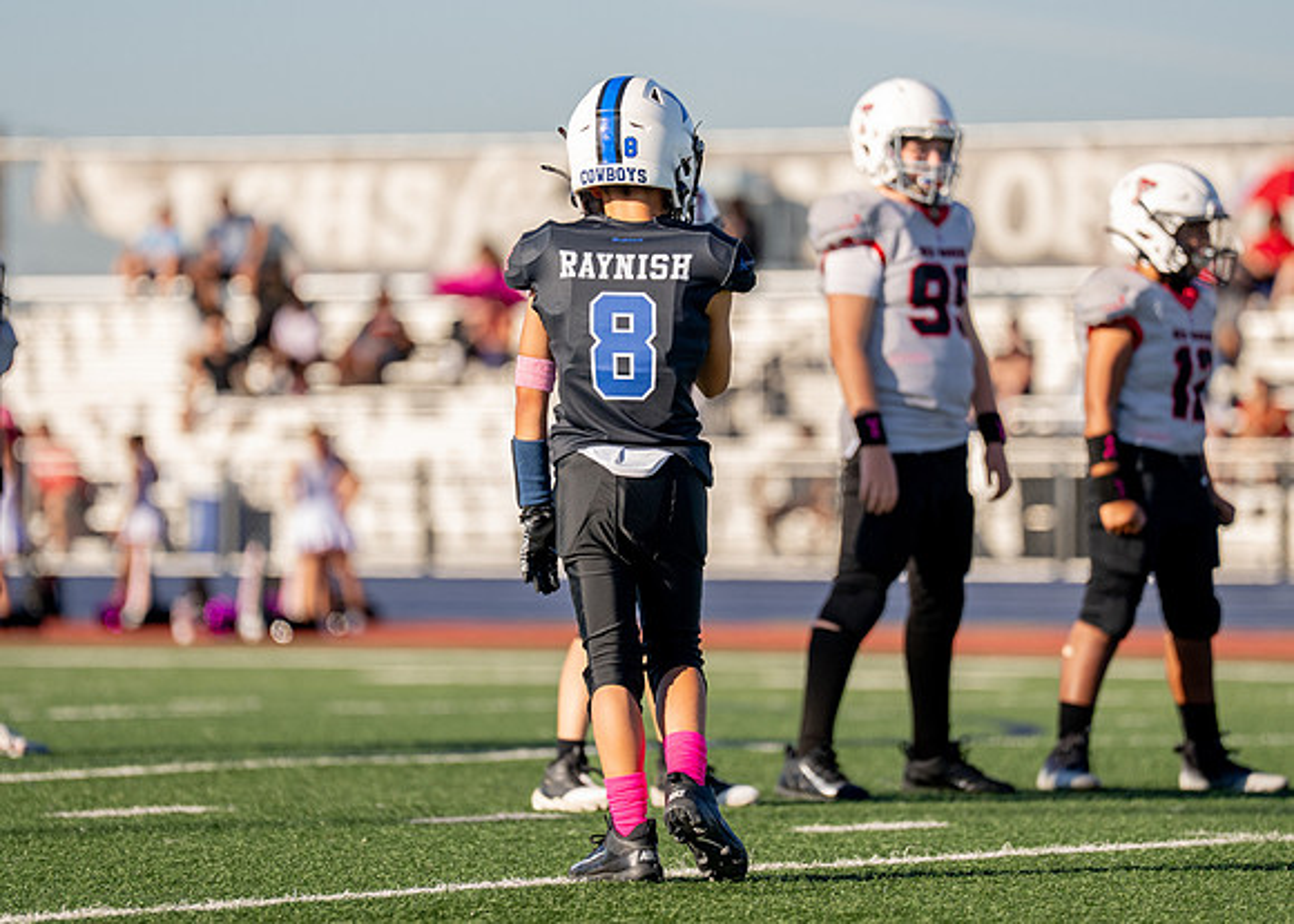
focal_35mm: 286
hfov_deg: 7.1
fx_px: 10491
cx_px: 621
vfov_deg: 5.0
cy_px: 415
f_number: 2.8
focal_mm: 200
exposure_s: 1/5000
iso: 400
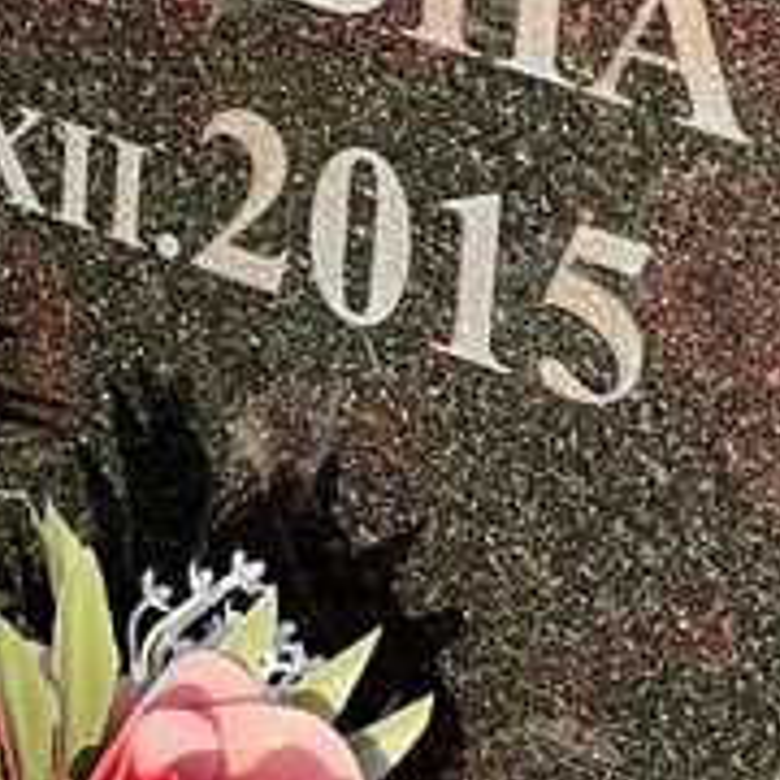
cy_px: -516
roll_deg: -0.1
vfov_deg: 5.7
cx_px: -169
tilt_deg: -28.4
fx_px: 7724
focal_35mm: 303
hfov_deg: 5.8
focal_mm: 9
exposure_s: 1/163
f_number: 2.8
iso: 32
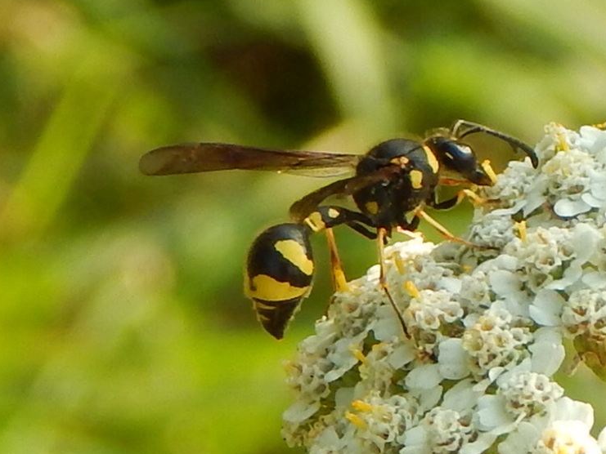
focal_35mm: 107
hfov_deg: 18.4
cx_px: 331
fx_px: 1873
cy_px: 216
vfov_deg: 13.8
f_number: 4.4
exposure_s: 1/250
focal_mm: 16.6
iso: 125
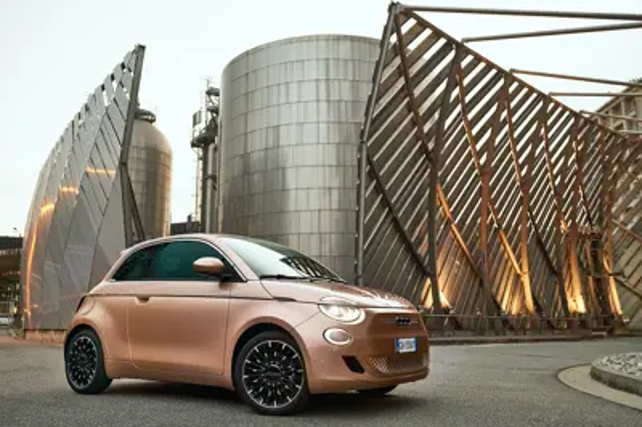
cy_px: 214
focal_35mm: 32
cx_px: 321
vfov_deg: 41.0
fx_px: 570
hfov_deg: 58.8
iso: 320
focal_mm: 32
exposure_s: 1/5
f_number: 4
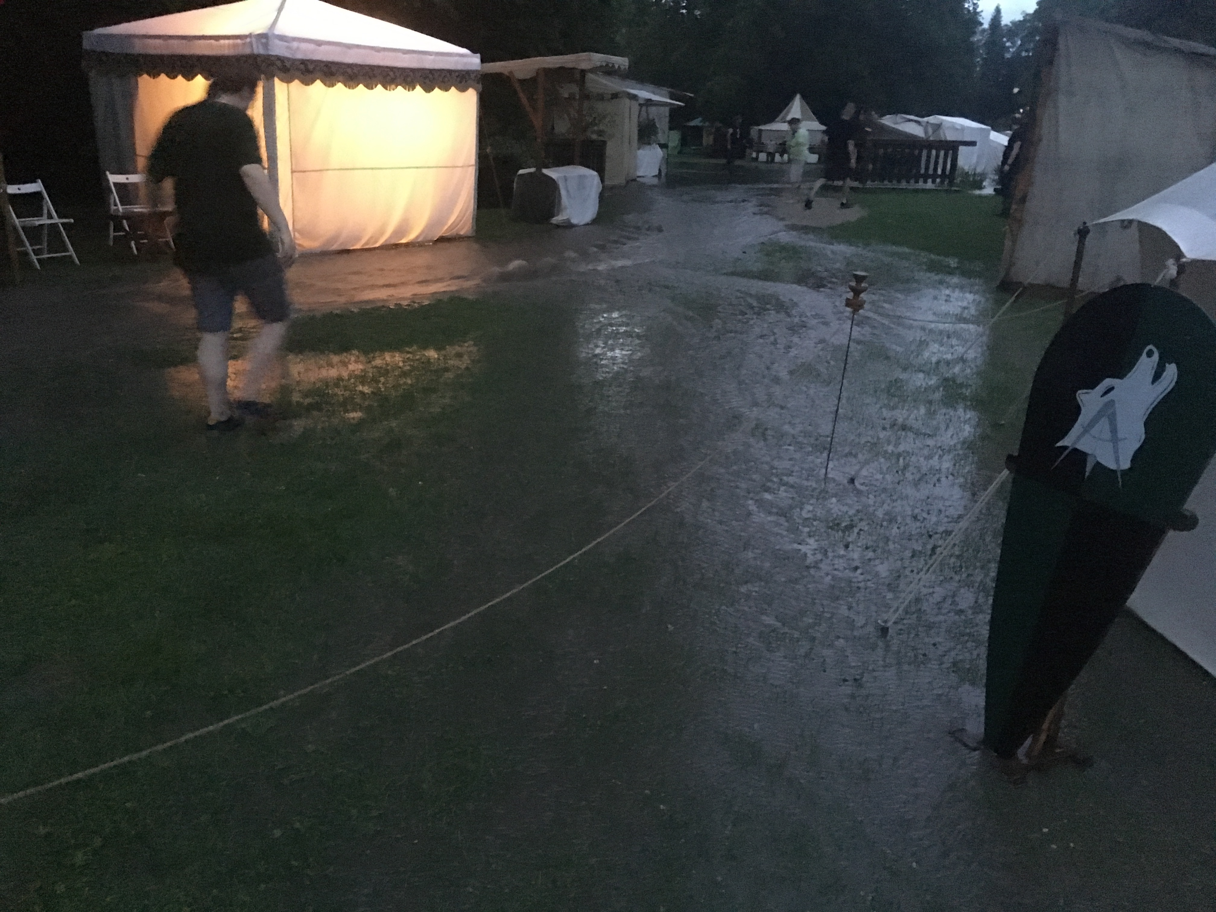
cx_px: 608
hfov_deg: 61.7
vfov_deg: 48.2
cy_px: 456
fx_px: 1019
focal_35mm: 29
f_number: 2.2
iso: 1250
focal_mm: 4.15
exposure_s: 1/17
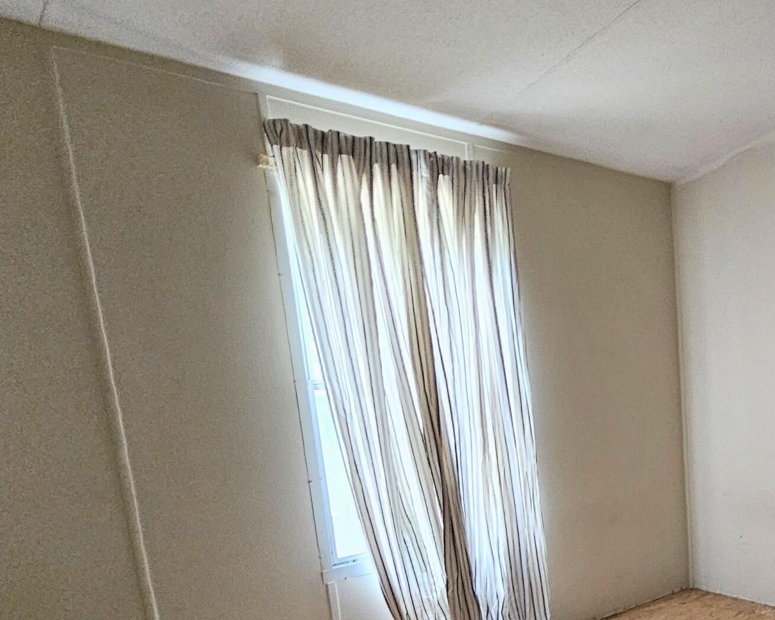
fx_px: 665
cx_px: 768
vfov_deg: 47.4
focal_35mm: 29
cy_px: 491
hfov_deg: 49.7
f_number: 2.2
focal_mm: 2.2
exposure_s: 1/24
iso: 640
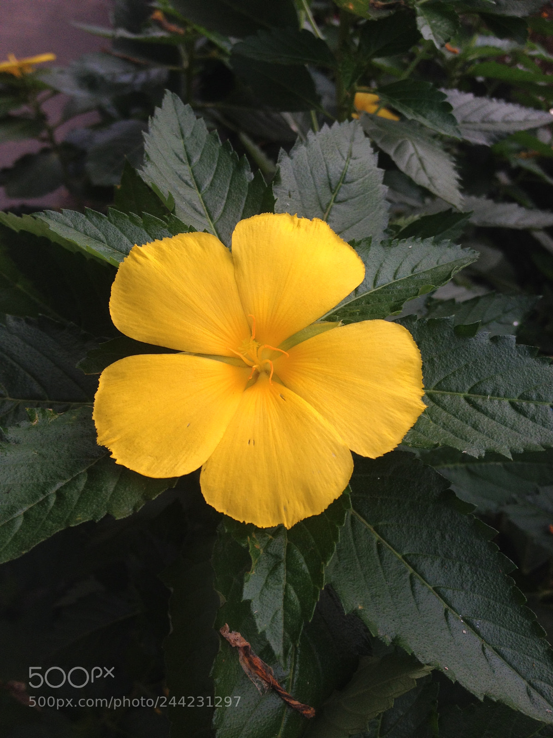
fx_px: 746
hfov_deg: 40.7
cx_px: 276
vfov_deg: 52.6
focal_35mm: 35
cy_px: 369
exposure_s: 1/657
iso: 50
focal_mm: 4.28
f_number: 2.4
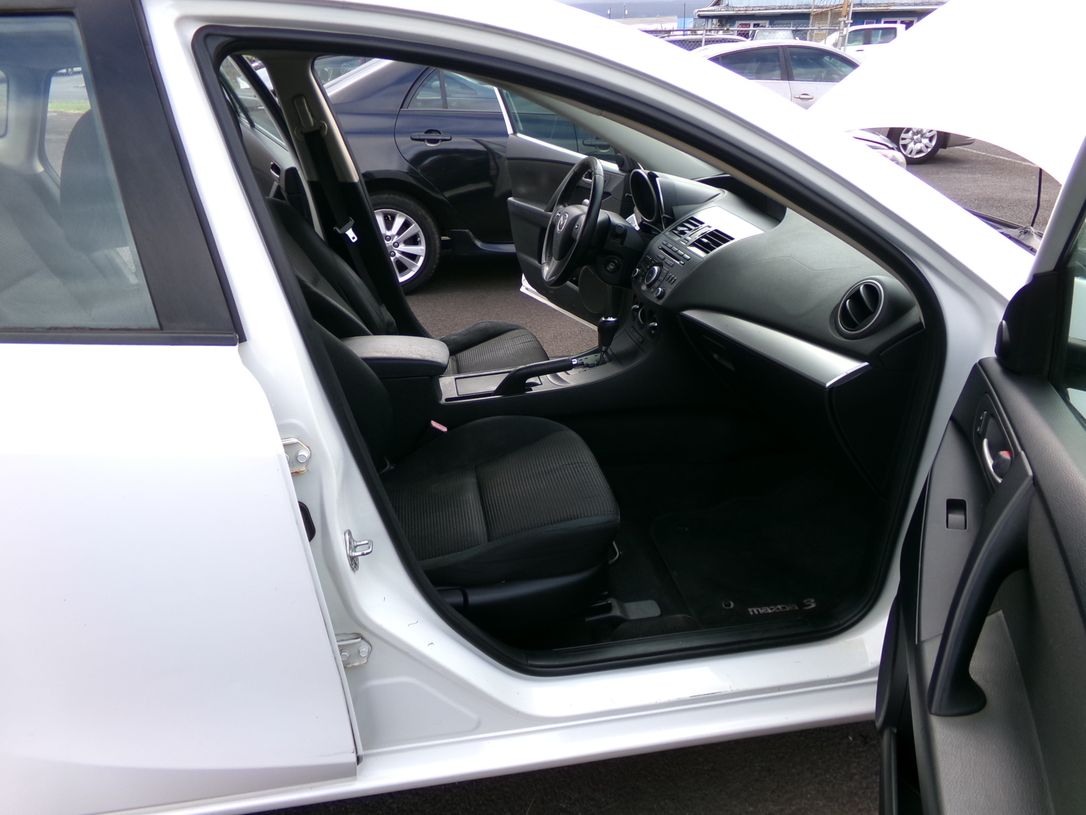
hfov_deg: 71.6
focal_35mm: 24
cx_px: 543
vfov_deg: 56.8
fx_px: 753
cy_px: 408
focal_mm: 4.3
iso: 100
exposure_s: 1/140
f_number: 3.7
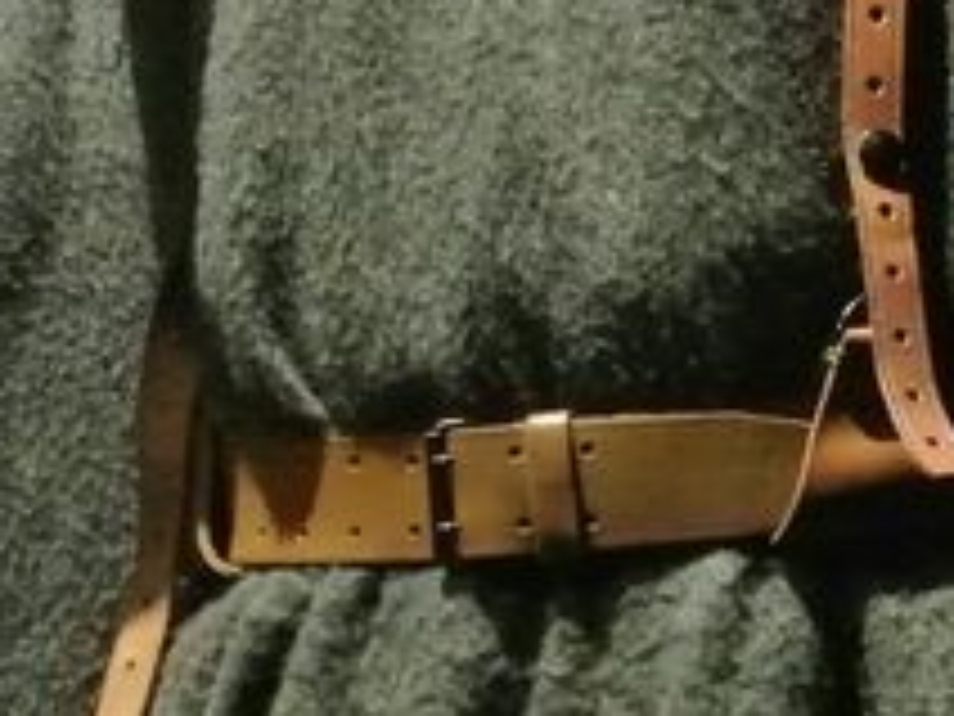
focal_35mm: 624
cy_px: -160
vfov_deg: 2.4
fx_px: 17197
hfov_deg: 3.2
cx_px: 468
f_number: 5.6
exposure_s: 1/80
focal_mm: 64
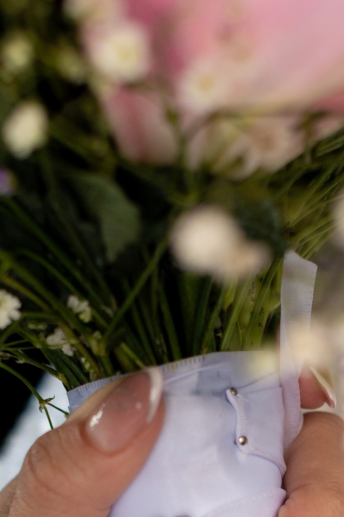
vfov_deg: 12.6
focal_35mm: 157
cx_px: 246
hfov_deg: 8.7
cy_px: 689
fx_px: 2253
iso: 800
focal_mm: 50
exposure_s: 1/640
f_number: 2.2
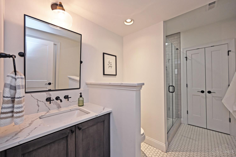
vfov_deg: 81.2
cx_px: 118
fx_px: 92
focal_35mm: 14
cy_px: 78
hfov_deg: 104.3
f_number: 4
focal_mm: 14
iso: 200
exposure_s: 1/60
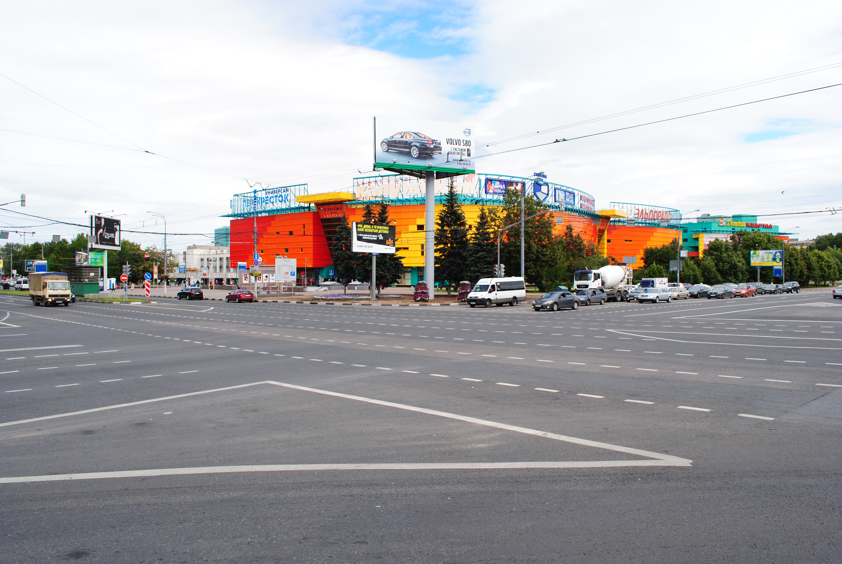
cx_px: 421
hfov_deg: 67.3
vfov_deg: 48.0
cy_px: 282
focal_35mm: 27
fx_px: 632
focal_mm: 18
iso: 200
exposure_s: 1/250
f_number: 10
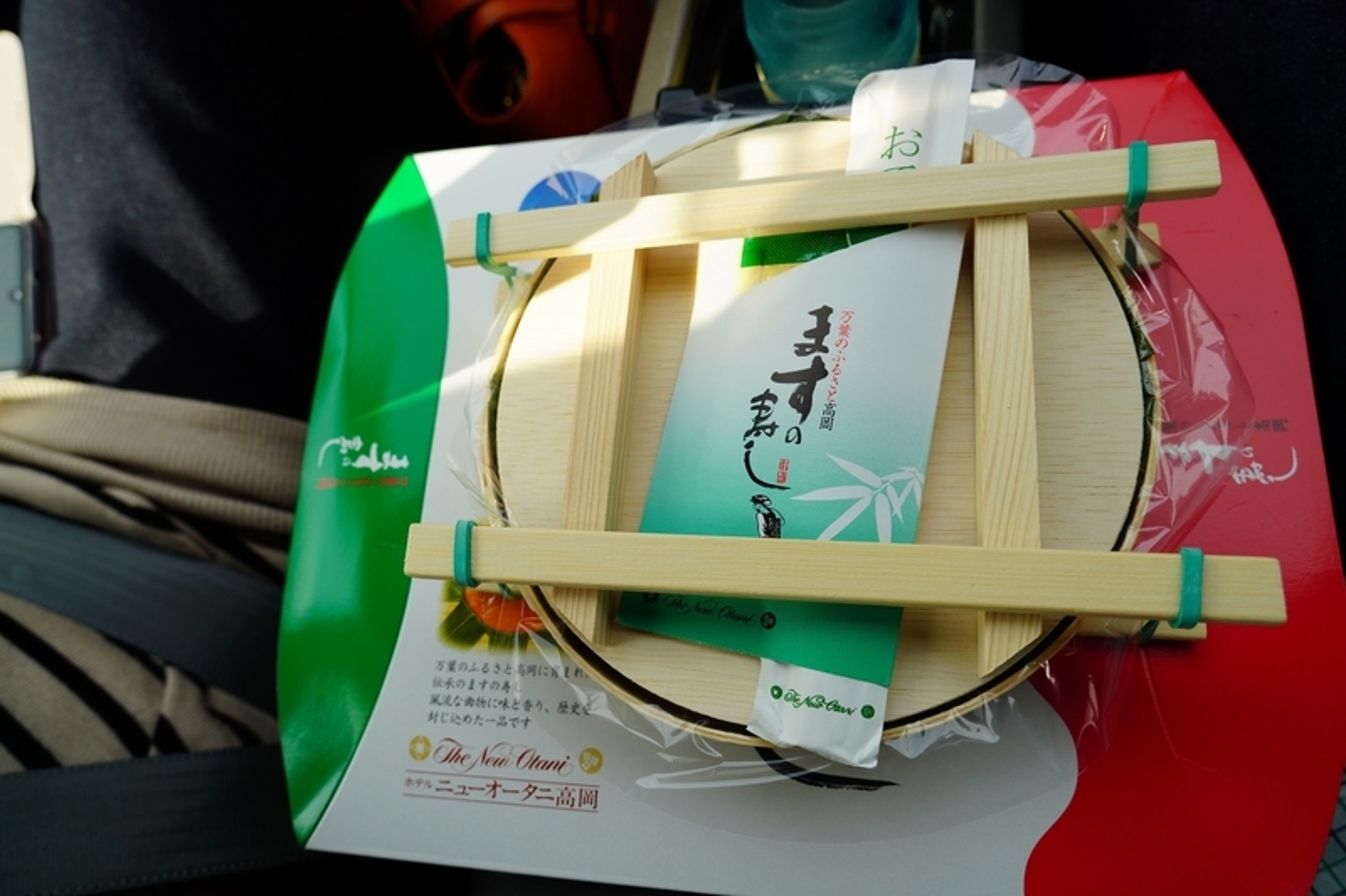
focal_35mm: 24
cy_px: 448
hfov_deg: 73.8
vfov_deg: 53.1
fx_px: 897
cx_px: 673
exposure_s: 1/400
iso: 250
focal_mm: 24
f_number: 6.3
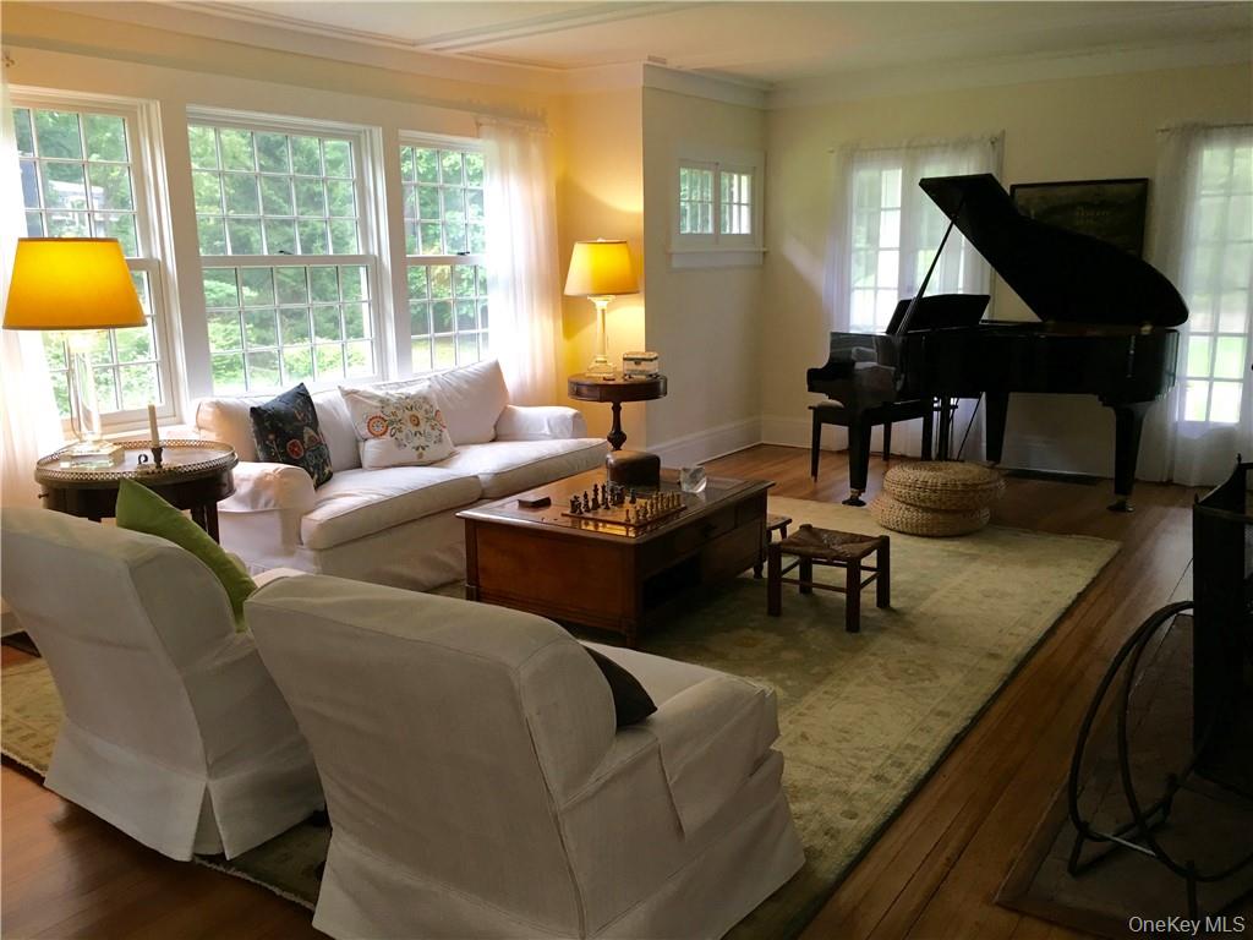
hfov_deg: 61.7
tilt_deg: -11.8
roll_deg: +0.3
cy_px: 470
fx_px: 1050
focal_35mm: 29
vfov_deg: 48.2
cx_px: 626
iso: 80
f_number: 2.2
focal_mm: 4.15
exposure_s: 1/30
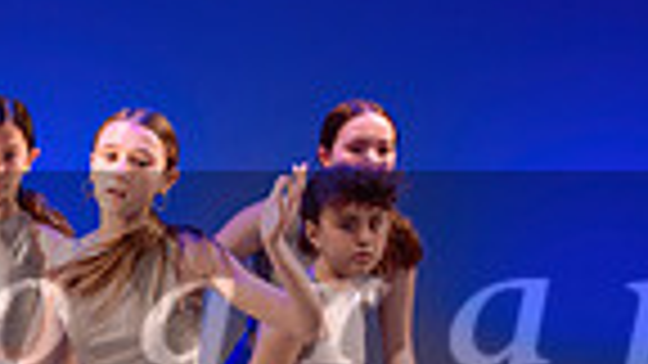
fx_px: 7406
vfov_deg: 2.8
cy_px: 210
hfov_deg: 5.0
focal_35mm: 431
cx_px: 140
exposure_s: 1/250
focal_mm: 102
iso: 1600
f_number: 2.8
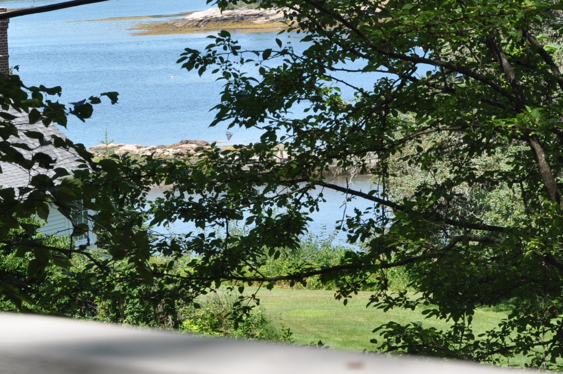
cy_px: 137
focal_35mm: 166
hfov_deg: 12.4
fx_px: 2592
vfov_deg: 8.2
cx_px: 183
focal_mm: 52
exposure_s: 1/125
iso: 200
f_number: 11
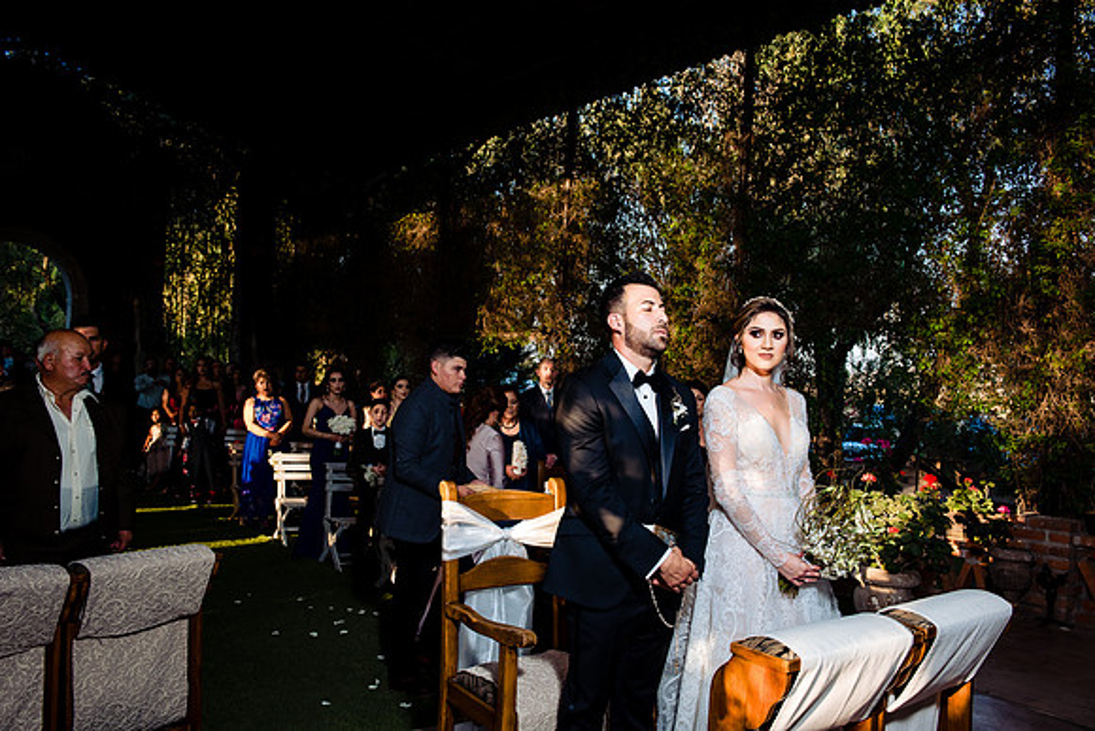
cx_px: 548
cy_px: 366
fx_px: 974
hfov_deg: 58.7
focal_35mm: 32
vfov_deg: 41.1
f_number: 7.1
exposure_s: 1/200
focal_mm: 32
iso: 800
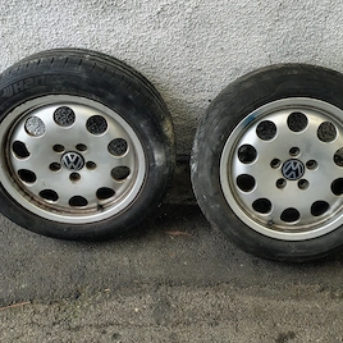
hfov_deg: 49.7
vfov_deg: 49.5
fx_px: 370
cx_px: 189
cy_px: 143
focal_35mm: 33
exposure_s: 1/100
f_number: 1.7
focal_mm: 4.71
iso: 177
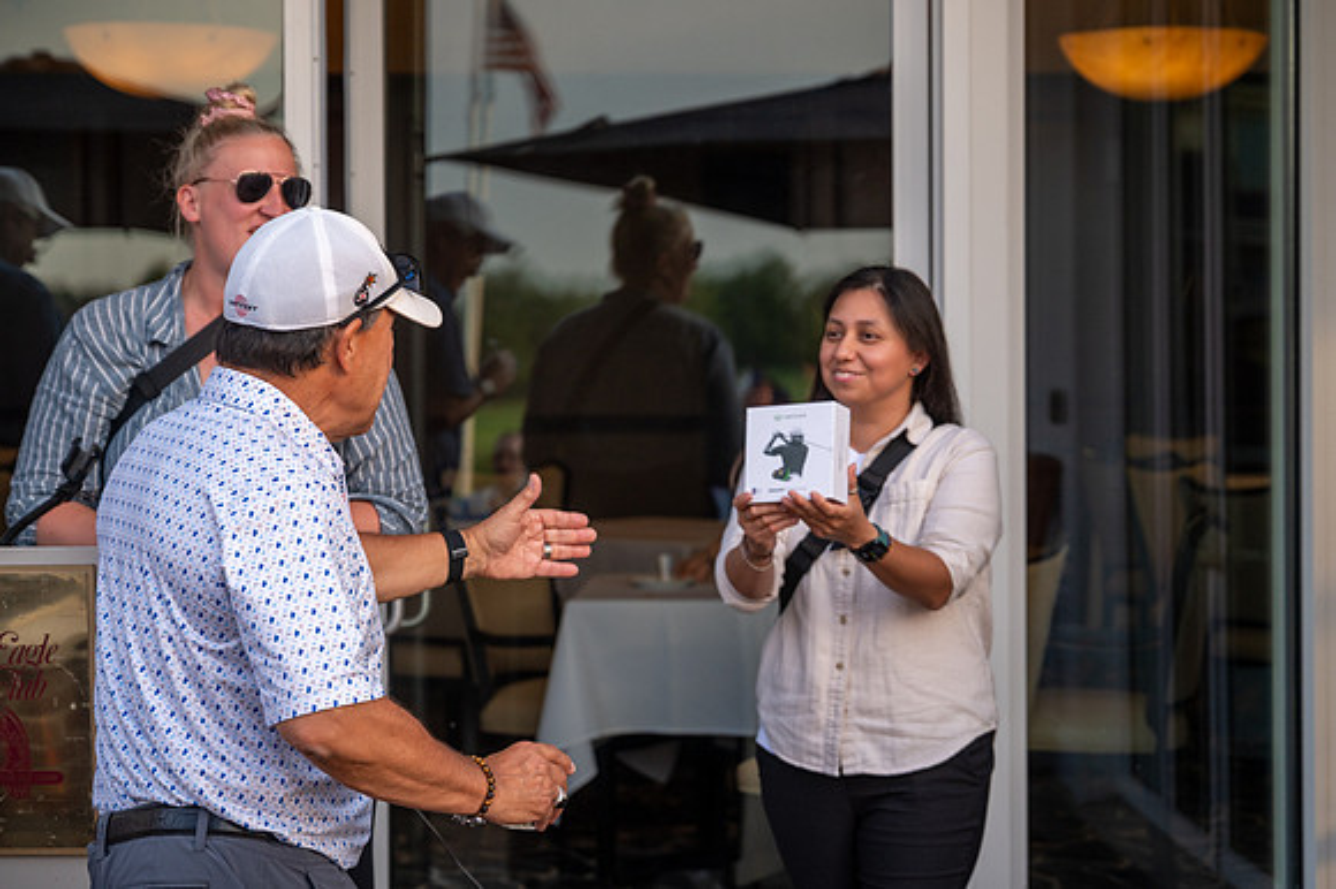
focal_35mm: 80
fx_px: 2970
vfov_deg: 17.0
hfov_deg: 25.3
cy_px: 407
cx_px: 718
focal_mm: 70
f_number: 4
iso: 500
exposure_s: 1/500
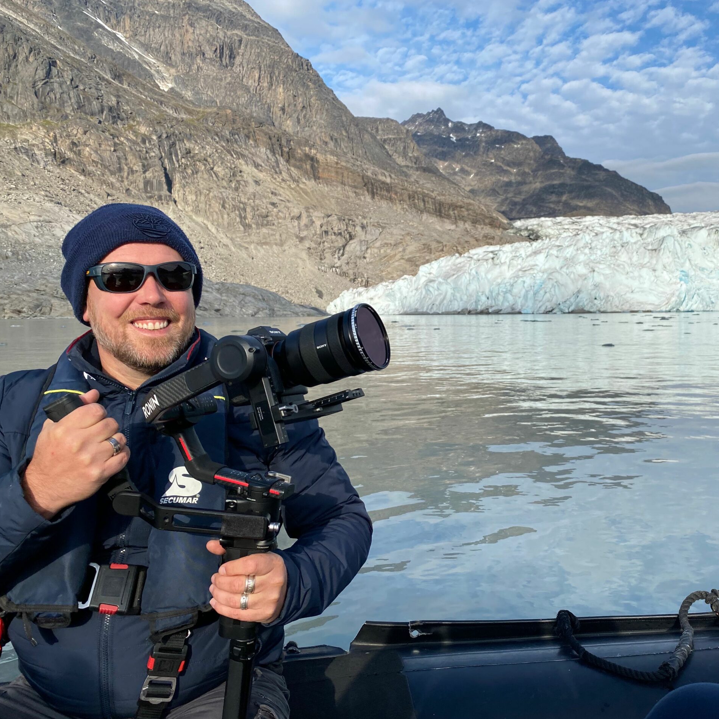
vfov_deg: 52.5
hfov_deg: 51.8
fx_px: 728
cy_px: 358
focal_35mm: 31
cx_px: 463
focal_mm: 4.25
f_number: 1.8
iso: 32
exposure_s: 1/3205
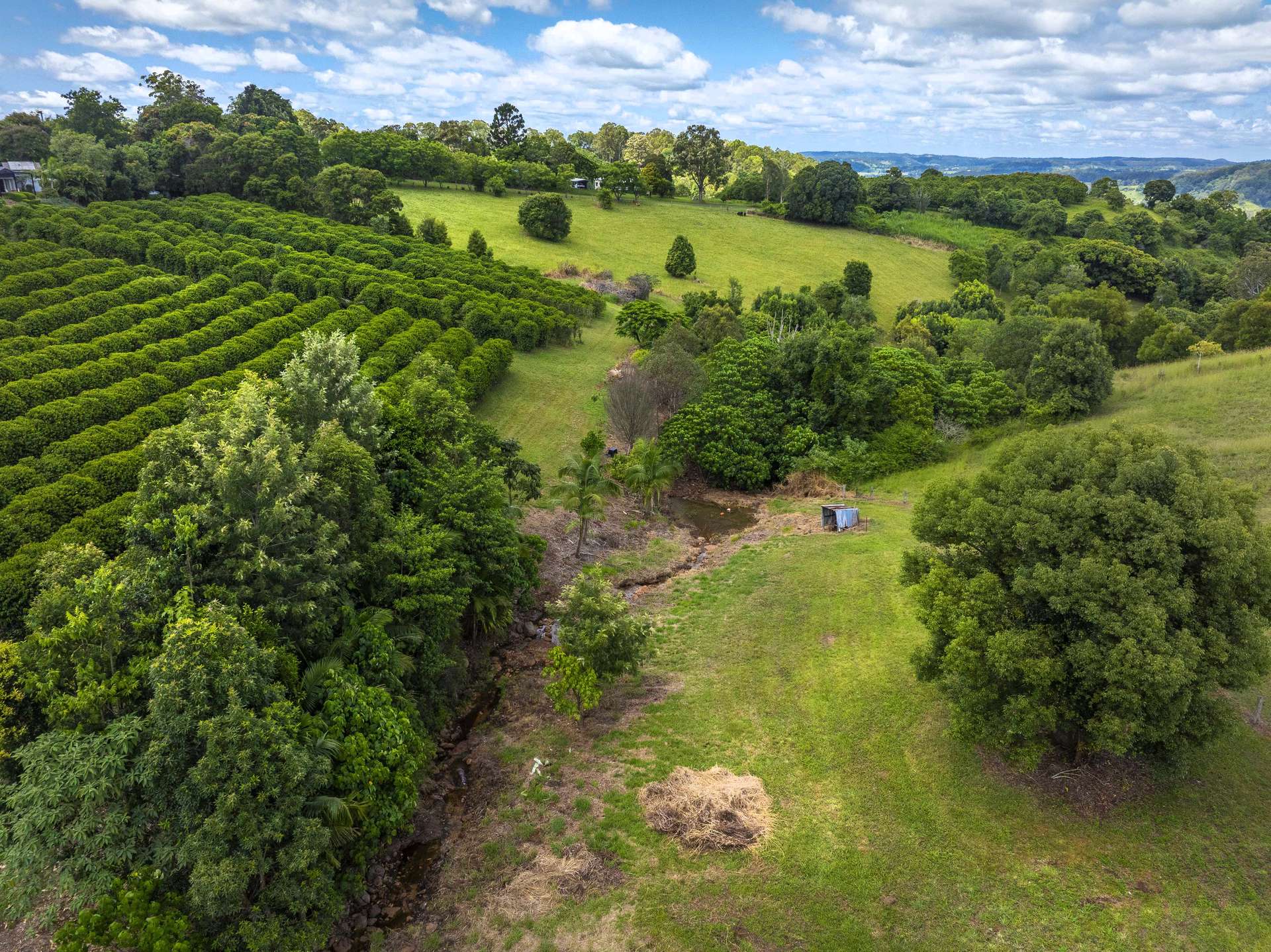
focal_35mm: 24
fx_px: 881
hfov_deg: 71.6
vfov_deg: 56.8
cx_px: 636
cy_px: 476
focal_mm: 12.29
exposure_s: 1/1000
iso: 200
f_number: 5.6
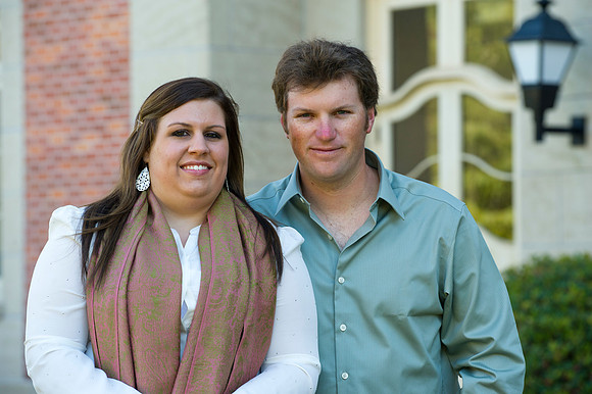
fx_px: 2465
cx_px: 296
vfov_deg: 9.1
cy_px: 197
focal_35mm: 150
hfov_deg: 13.7
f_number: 5.6
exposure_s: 1/125
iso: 400
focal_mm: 150
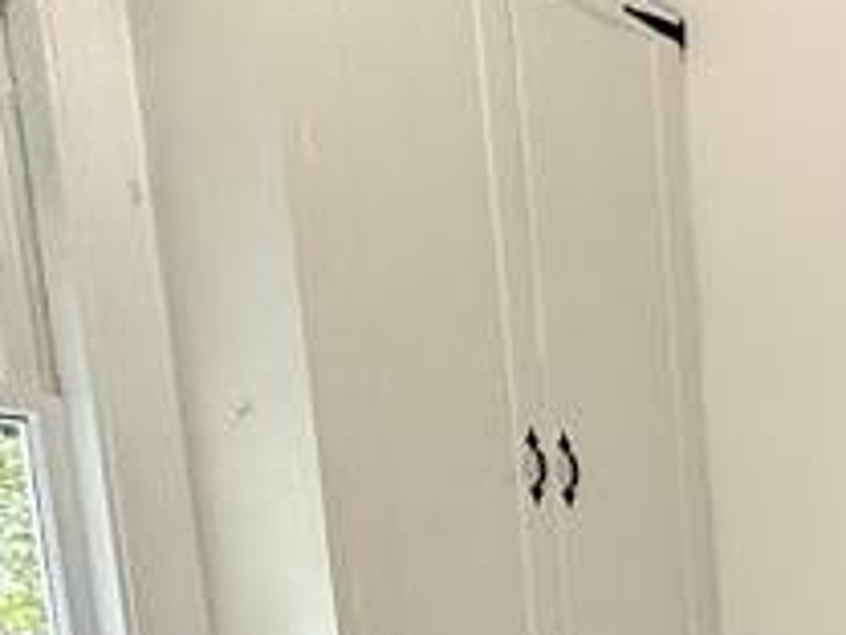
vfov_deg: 18.3
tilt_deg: -13.1
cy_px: 1022
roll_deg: +0.4
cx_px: 1232
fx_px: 1686
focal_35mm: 69
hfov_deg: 23.3
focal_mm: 2.22
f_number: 2.2
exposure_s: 1/60
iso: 400
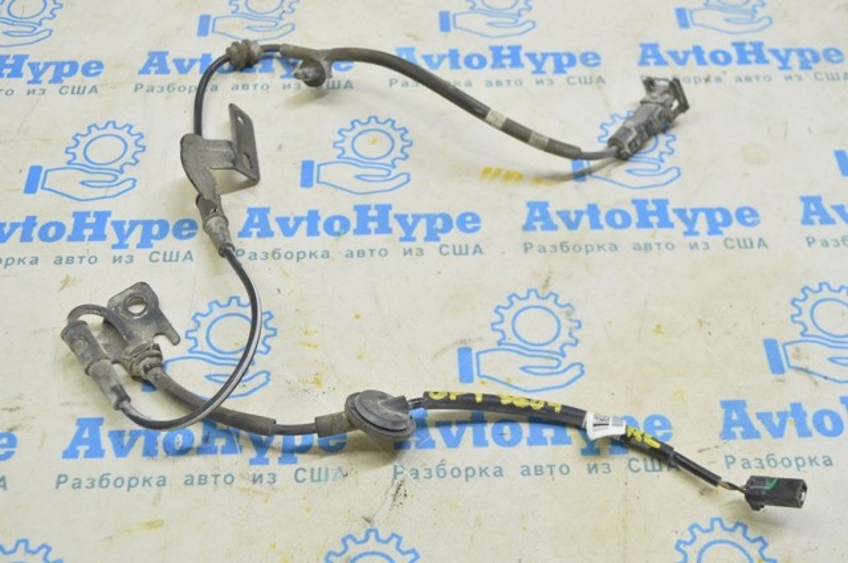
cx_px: 424
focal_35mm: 44
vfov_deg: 30.8
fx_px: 1023
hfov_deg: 45.0
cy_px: 282
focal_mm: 29
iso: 400
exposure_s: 1/20
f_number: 5.6
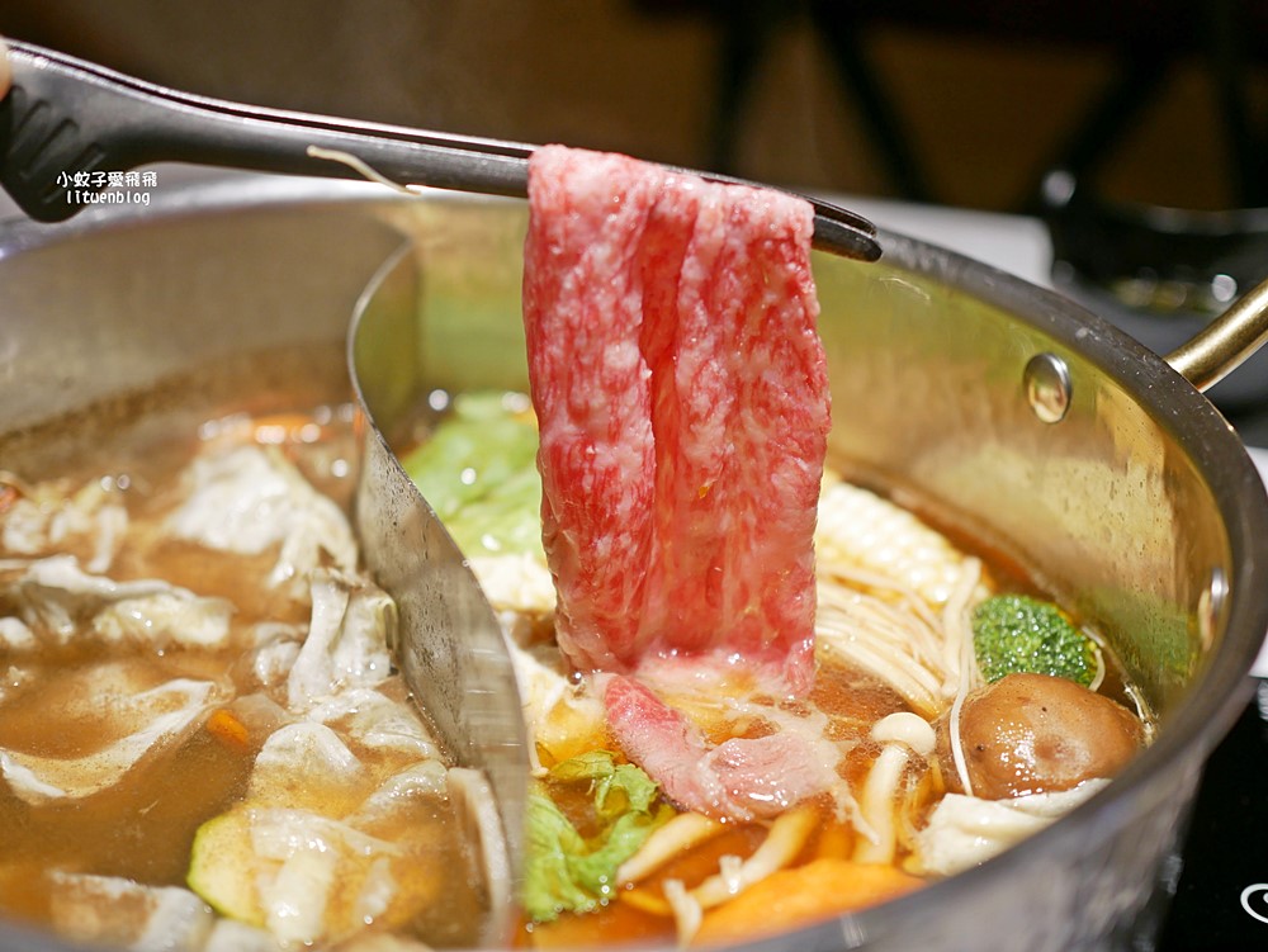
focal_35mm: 50
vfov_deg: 29.1
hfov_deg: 38.2
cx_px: 634
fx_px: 1832
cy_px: 476
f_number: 1.8
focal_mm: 25
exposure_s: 1/200
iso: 200
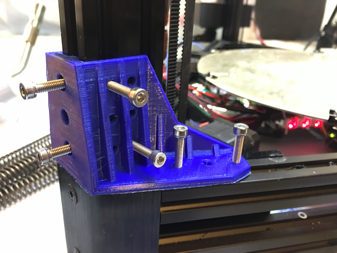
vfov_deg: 48.2
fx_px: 282
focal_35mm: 29
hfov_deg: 61.7
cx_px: 168
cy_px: 126
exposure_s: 1/4
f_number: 2.2
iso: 100
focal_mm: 4.15
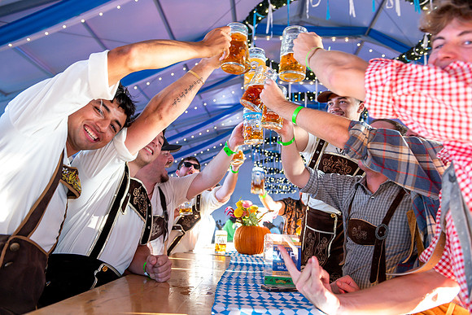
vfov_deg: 46.4
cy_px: 158
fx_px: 367
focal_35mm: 28
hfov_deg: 65.5
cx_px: 236
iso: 640
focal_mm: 28
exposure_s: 1/40
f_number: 4
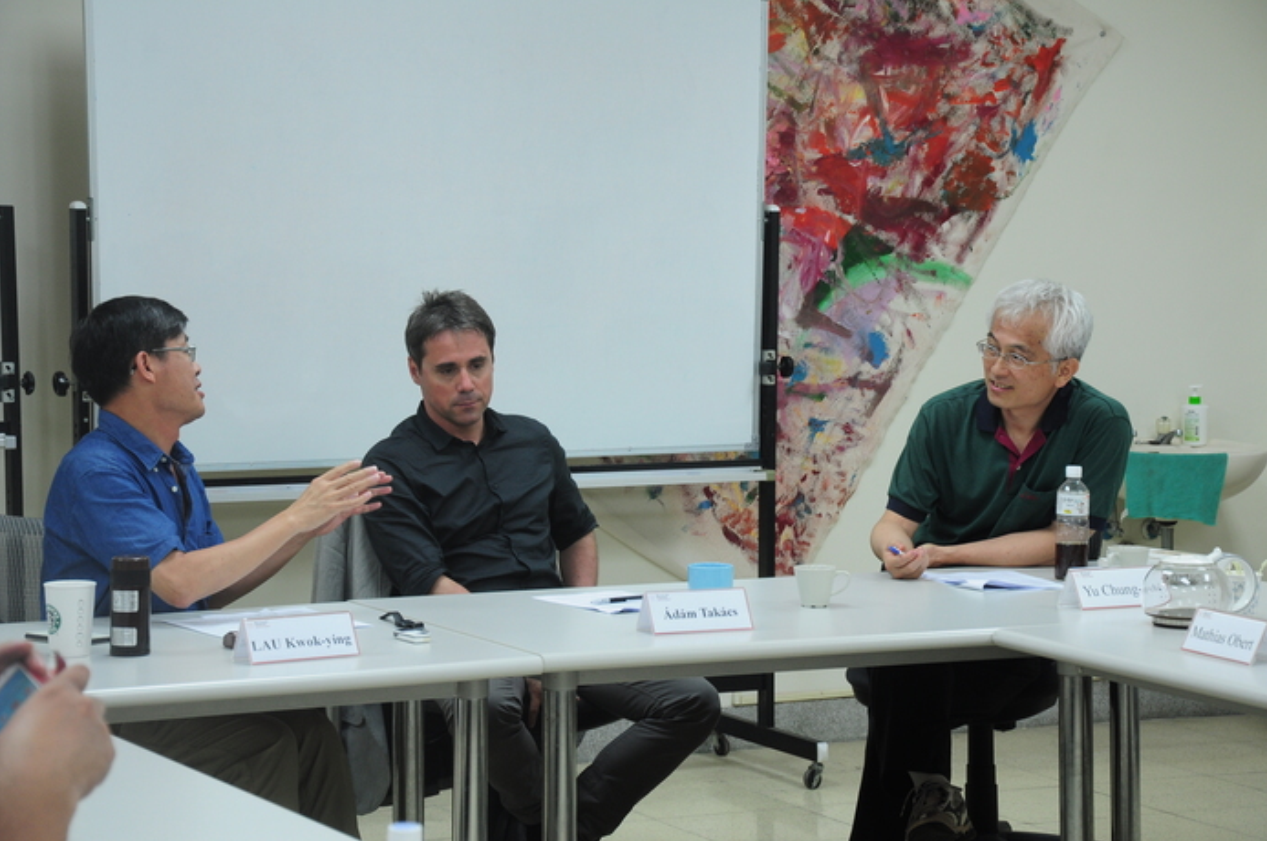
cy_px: 423
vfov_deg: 13.6
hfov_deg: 20.4
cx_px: 636
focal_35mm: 100
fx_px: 3514
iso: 500
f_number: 5.6
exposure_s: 1/40
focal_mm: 66
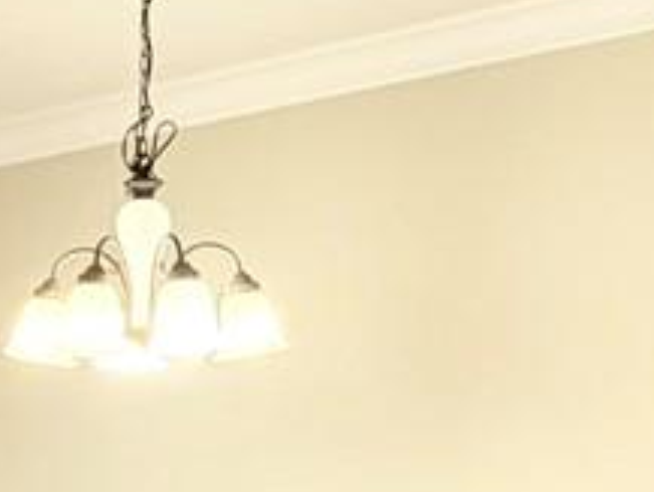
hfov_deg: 18.3
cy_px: 758
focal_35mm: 103
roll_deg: -0.4
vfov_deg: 13.5
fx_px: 1947
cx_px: -72
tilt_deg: -3.7
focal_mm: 2.22
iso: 160
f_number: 2.2
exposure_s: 1/60
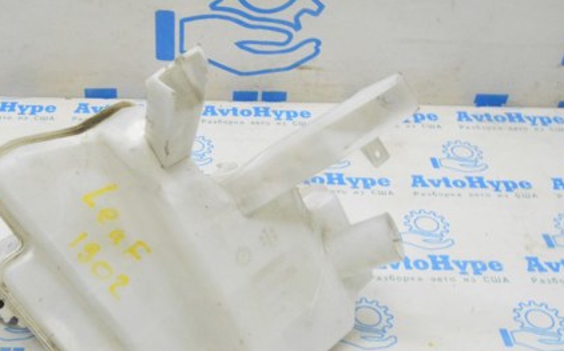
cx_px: 174
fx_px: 783
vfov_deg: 25.3
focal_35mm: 51
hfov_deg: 39.0
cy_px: 194
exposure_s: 1/20
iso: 6400
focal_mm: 22
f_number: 20
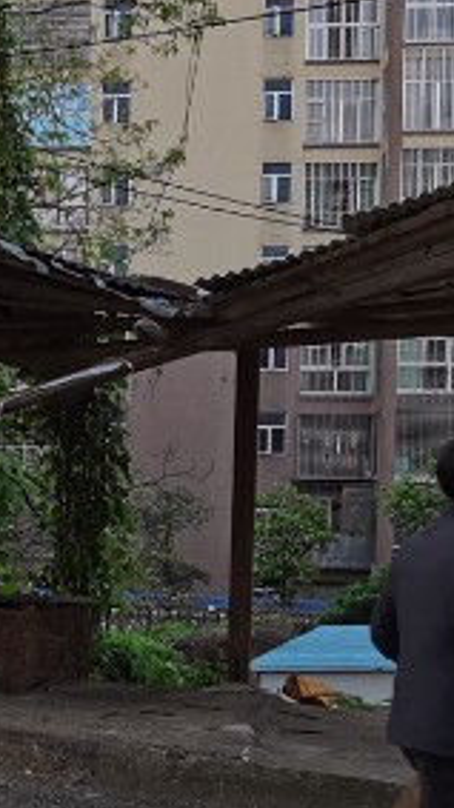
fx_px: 1435
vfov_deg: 31.1
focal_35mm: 67
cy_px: 562
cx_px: -20
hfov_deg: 17.5
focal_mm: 2.26
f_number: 2.2
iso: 50
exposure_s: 1/399
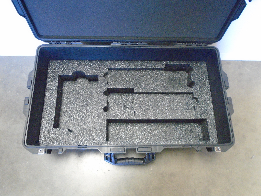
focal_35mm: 26
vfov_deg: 53.1
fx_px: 196
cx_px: 130
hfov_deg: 67.3
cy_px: 98
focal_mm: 4.6
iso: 800
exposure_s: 1/60
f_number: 3.2
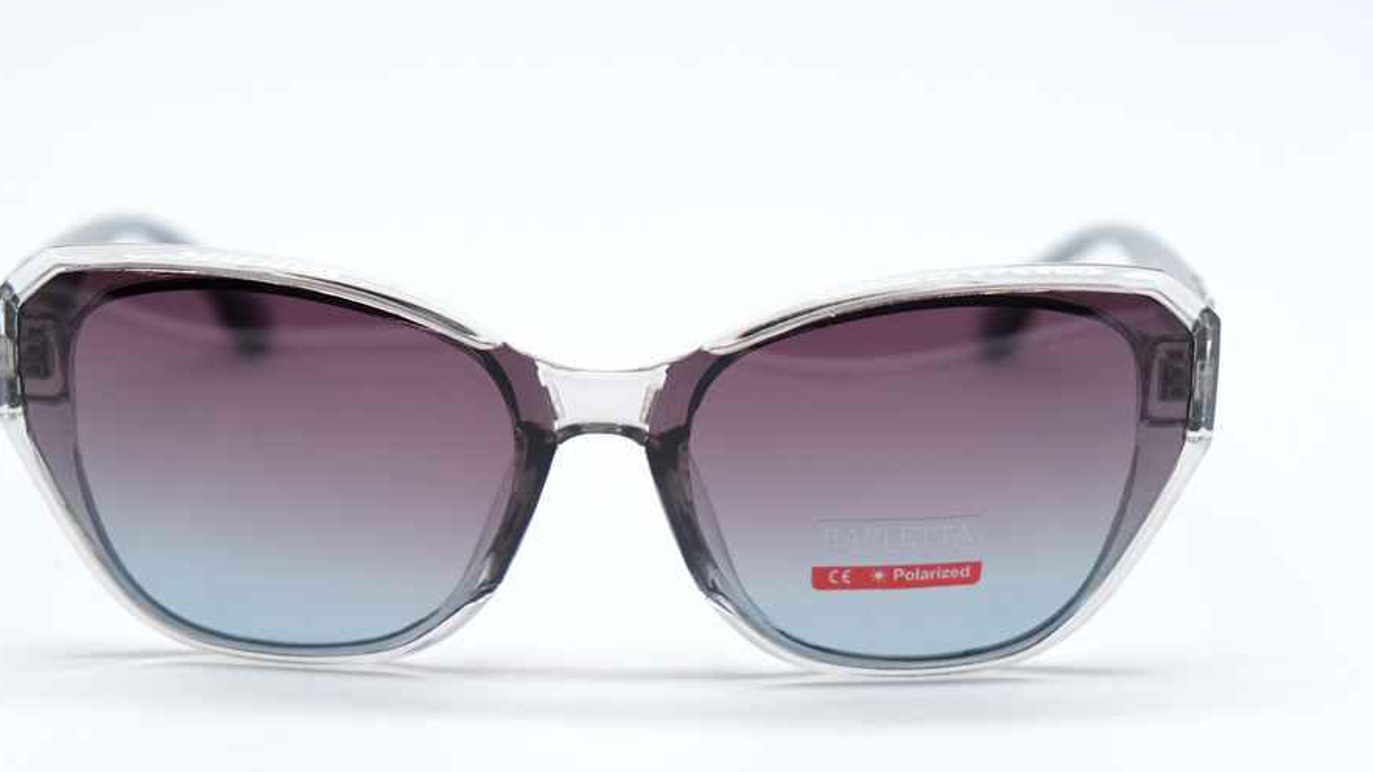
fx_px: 2767
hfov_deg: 27.9
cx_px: 620
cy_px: 475
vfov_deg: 15.9
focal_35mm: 76
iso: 160
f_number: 4
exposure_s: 1/140
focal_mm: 42.5
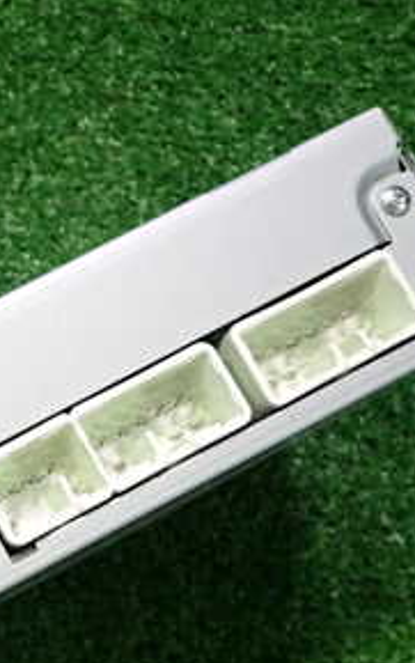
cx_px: -71
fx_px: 1193
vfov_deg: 30.7
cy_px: 459
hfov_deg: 18.8
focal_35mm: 66
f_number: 2.3
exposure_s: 1/30
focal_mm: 5.4
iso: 200
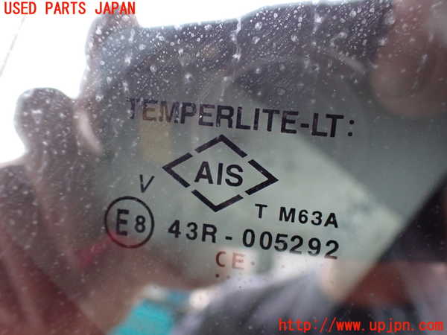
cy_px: 168
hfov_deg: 60.0
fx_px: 387
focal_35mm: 30
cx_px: 224
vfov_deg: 46.8
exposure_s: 1/100
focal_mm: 5.4
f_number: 2.3
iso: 800
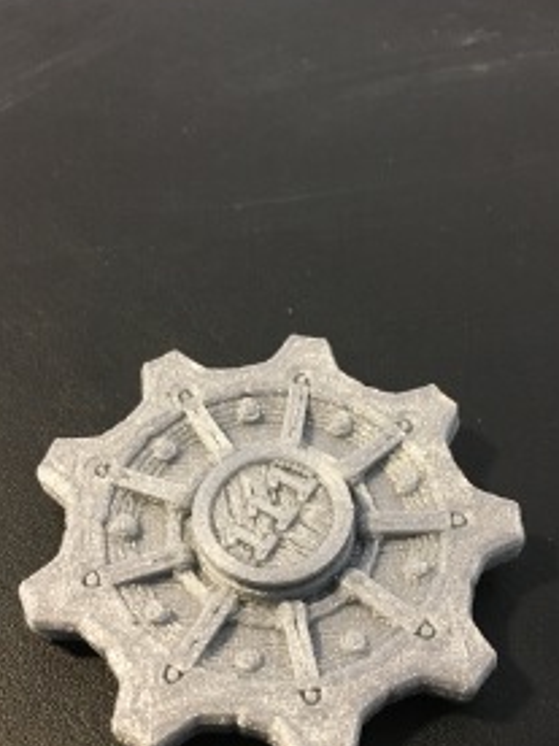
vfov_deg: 44.1
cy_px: 505
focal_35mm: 42
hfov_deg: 34.3
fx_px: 904
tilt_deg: -55.2
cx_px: 305
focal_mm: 4.15
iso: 200
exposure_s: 1/20
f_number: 2.2
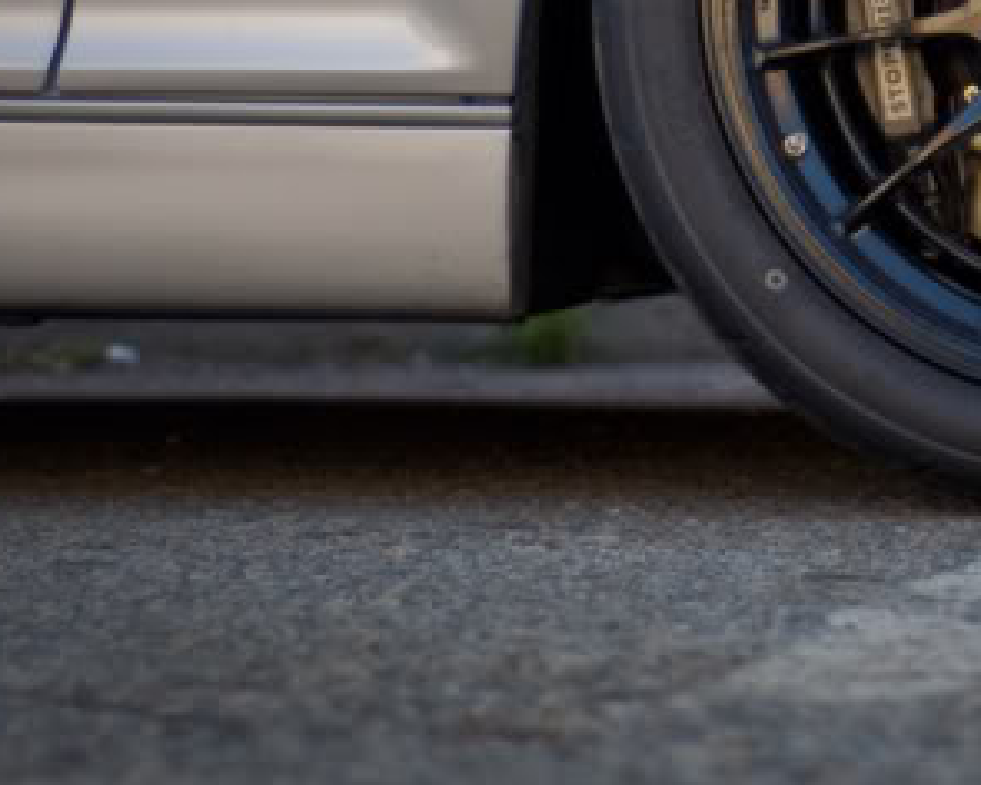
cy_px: -236
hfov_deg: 8.0
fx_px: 6910
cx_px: 1297
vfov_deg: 6.4
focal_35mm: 238
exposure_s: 1/4000
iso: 400
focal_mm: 50
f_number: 2
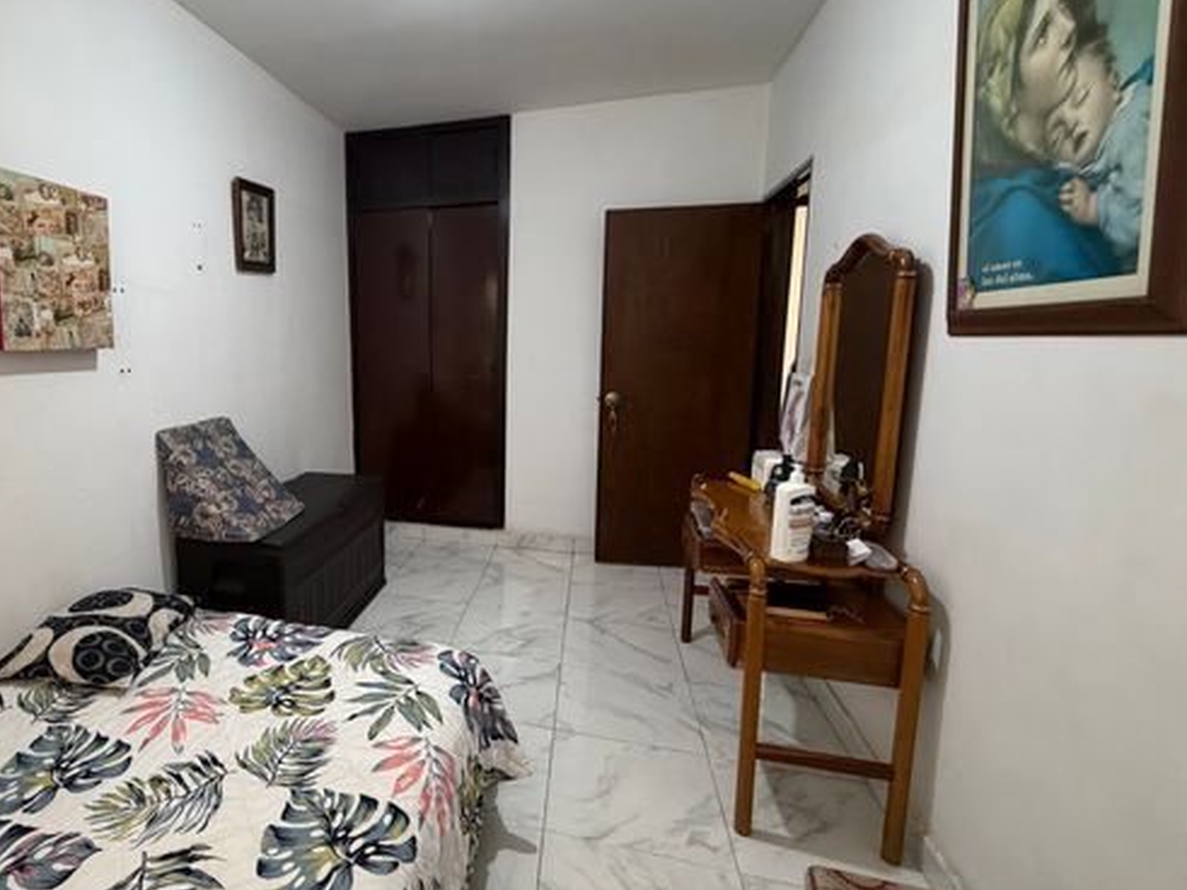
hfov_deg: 81.8
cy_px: 435
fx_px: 651
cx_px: 395
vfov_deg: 68.7
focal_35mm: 19
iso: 250
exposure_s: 1/60
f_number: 2.2
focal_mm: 2.22
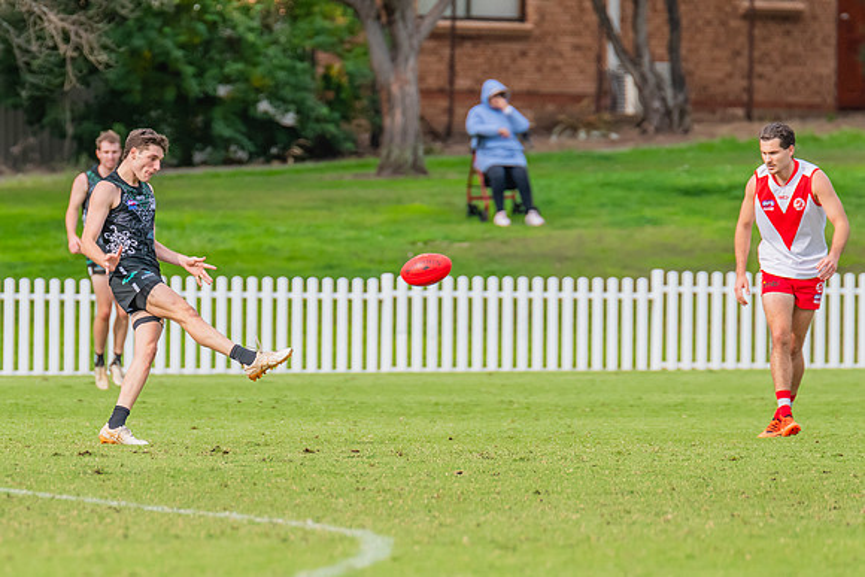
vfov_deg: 2.0
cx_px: 170
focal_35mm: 676
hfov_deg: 3.0
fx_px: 16247
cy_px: 302
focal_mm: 420
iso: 800
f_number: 6.3
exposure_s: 1/1600
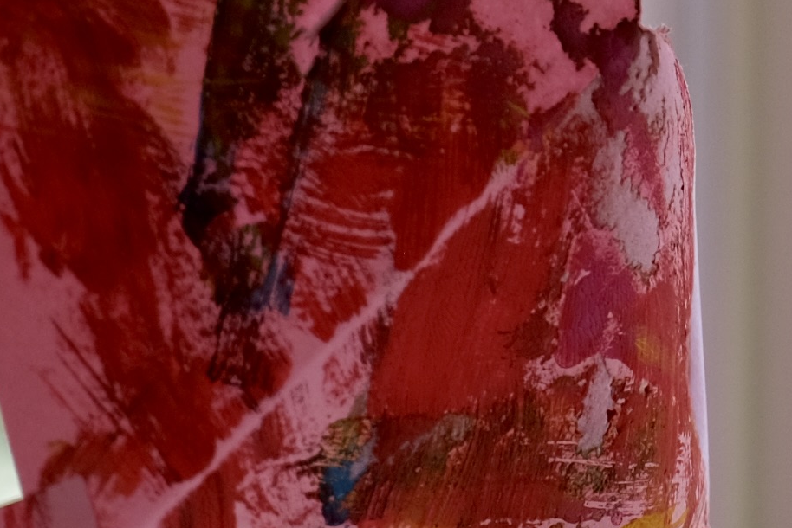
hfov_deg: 8.0
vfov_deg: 5.3
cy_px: -100
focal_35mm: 256
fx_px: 5633
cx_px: 689
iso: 320
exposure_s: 1/150
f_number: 2.2
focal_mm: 35
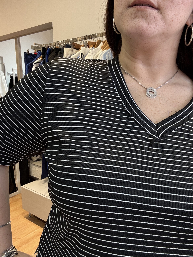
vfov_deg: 60.0
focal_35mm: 30
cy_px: 128
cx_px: 96
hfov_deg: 46.8
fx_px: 223
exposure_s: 1/50
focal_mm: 2.69
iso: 80
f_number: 1.9
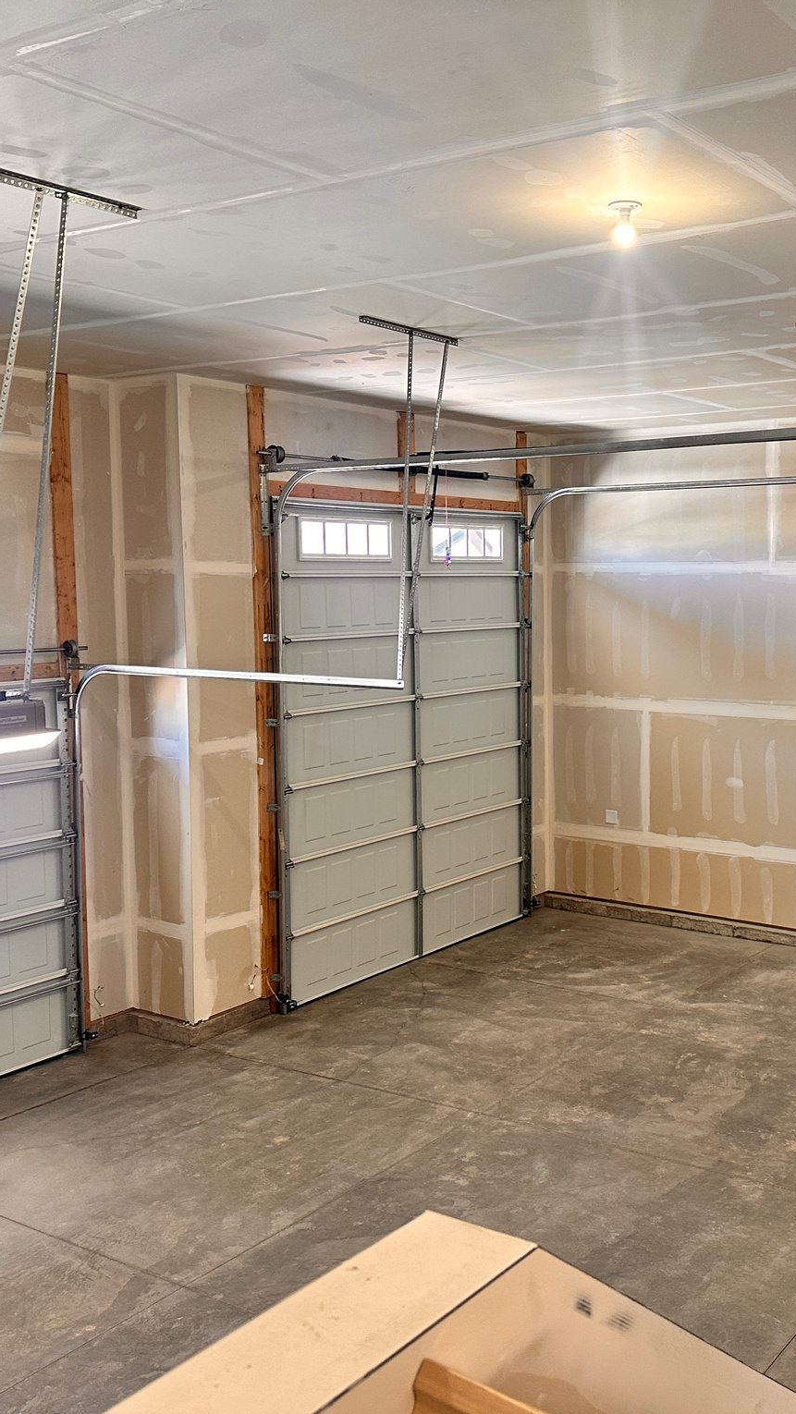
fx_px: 1313
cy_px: 706
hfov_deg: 33.1
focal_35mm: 35
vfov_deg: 56.6
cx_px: 593
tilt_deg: -5.2
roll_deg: +0.0
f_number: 1.78
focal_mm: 6.86
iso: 200
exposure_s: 1/120
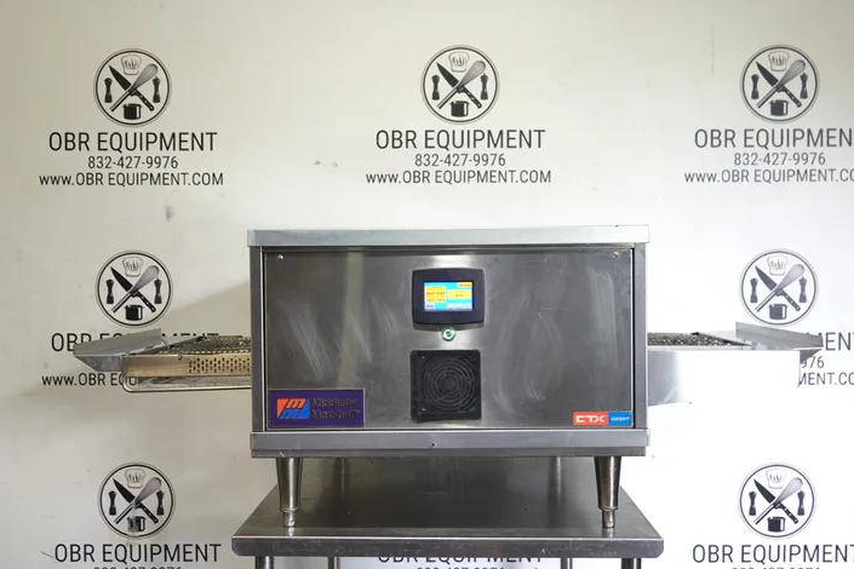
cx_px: 441
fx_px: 783
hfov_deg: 57.2
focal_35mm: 33
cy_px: 284
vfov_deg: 40.0
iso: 64
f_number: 3.5
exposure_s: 1/6
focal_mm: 11.52
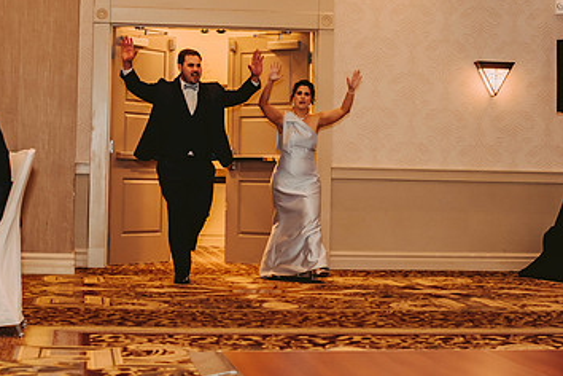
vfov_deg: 16.6
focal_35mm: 82
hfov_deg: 24.7
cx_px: 248
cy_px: 138
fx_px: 1282
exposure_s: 1/125
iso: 800
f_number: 2.5
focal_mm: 50
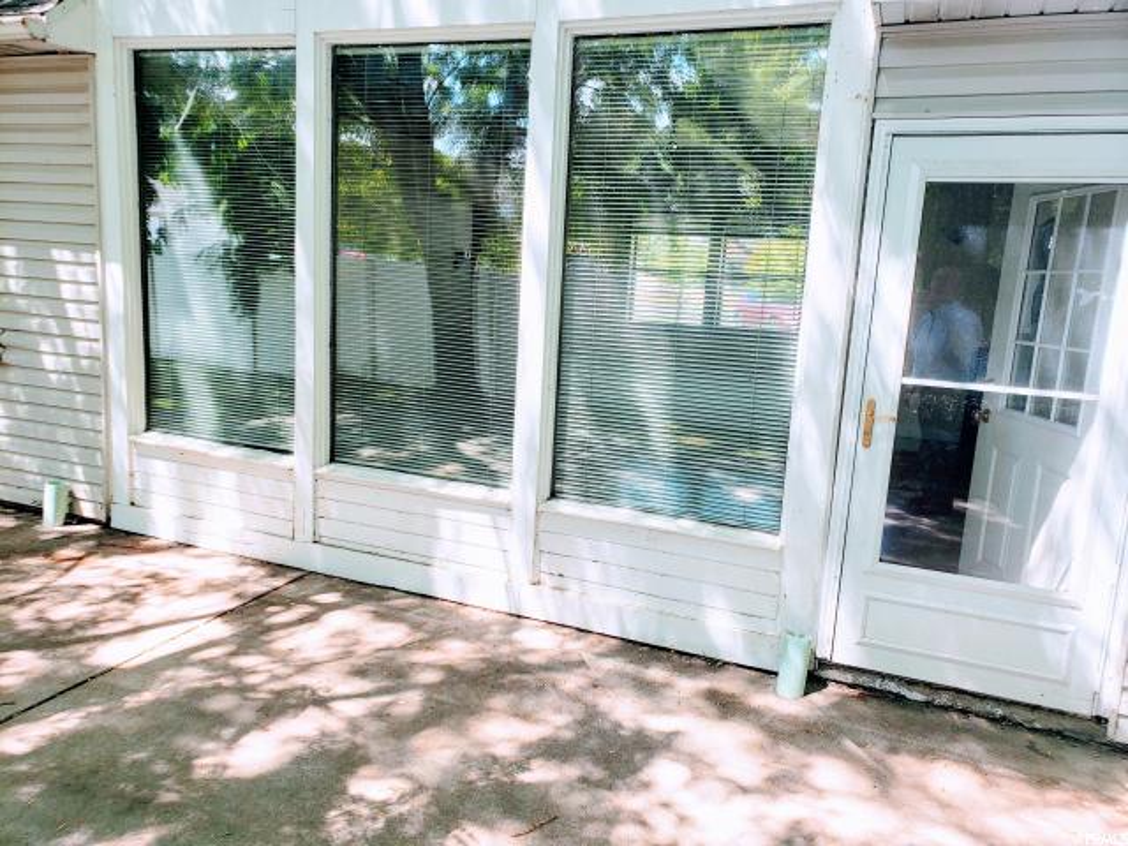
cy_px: 423
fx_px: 847
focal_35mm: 26
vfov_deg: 53.1
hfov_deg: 67.3
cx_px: 564
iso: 50
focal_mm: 4.3
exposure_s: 1/181
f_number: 2.4
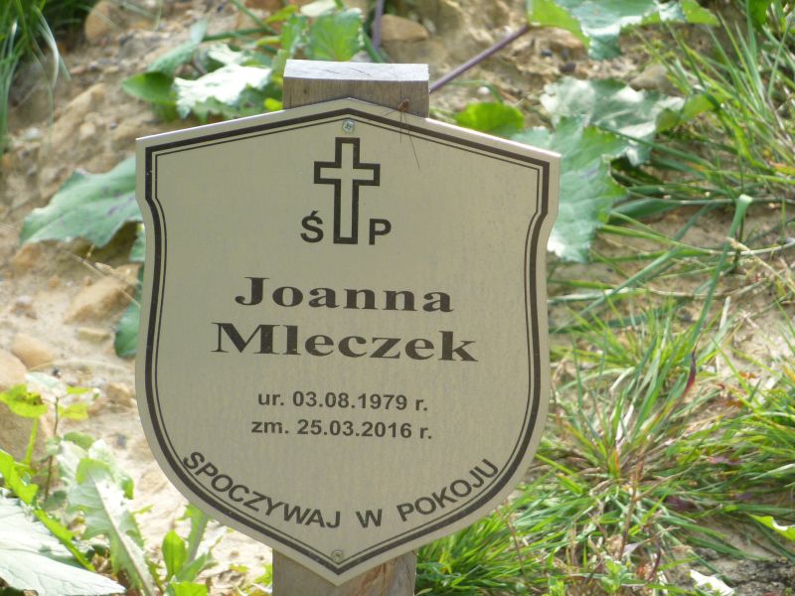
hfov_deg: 6.6
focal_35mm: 300
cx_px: 398
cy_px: 298
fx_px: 6890
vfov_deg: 5.0
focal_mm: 49.2
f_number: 4.9
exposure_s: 1/125
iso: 125
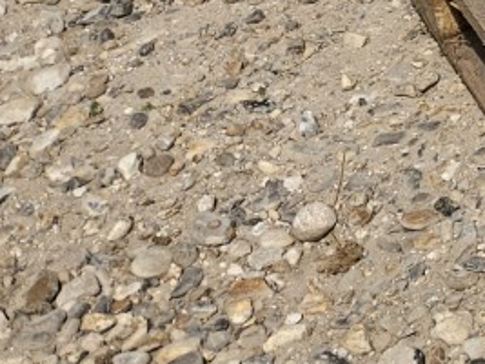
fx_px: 1737
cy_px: -258
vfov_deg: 11.2
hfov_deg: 12.0
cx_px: 1252
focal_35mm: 124
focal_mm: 5.4
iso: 25
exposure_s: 1/3067
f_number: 1.8
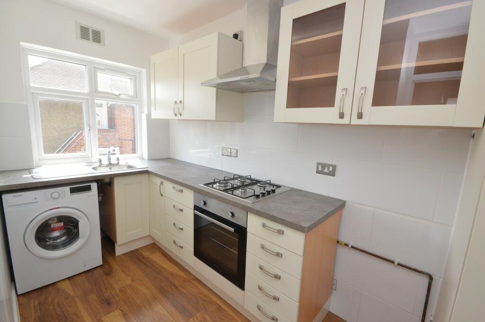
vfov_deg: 71.9
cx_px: 242
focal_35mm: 16
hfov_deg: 95.1
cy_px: 161
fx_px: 222
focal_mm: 11
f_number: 14
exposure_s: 1/80
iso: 1600
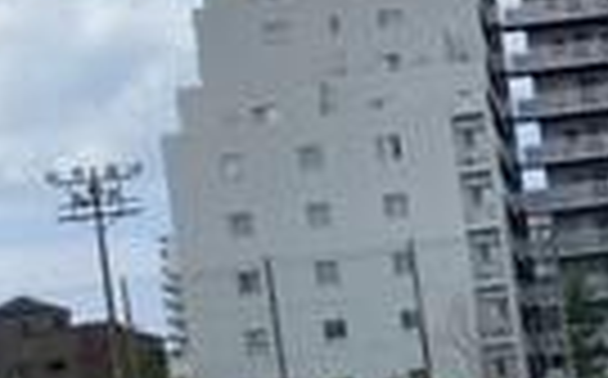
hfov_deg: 15.3
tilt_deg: +1.2
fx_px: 2168
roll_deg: +8.0
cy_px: 369
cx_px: 779
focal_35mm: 131
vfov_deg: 9.9
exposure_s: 1/2463
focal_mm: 4.2
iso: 32
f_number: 1.8
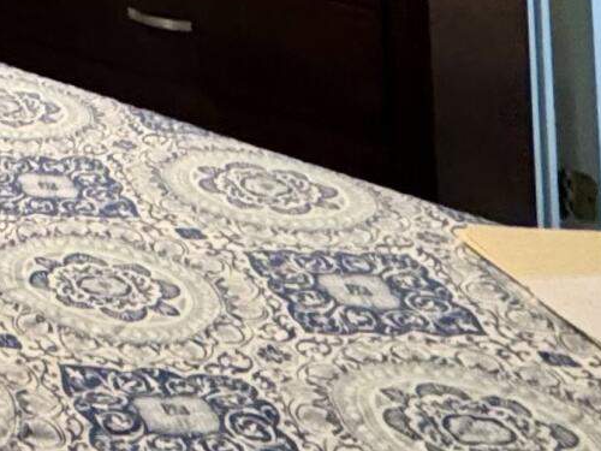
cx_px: -526
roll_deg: +0.0
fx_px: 1458
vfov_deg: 14.0
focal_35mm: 84
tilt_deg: +2.6
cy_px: -523
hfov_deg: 17.9
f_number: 2.2
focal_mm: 2.22
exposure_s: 1/60
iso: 500
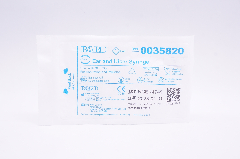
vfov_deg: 27.2
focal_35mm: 50
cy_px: 80
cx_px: 120
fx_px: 330
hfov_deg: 40.0
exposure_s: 1/20
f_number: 10
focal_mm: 33
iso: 400
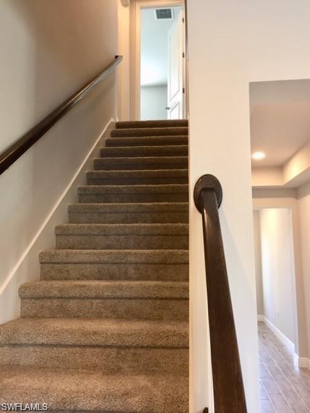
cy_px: 206
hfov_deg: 48.2
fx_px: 346
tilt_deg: +7.1
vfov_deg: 61.7
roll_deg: +0.5
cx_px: 155
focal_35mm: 29
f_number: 2.2
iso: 100
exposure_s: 1/30
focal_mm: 4.15
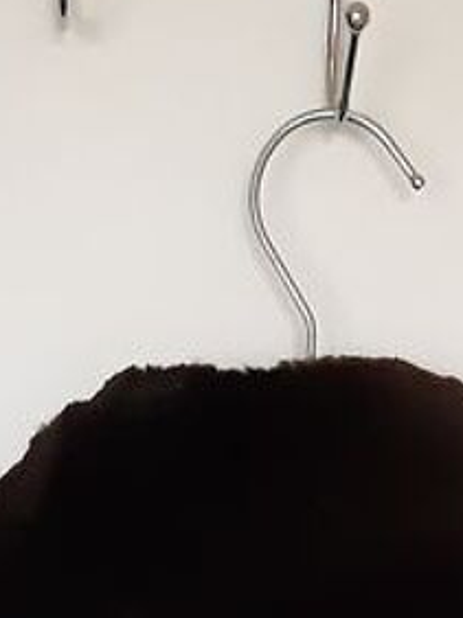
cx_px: 176
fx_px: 2197
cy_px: 1290
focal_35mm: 123
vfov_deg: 13.4
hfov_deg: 12.0
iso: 640
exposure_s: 1/17
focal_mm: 3.92
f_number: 1.7
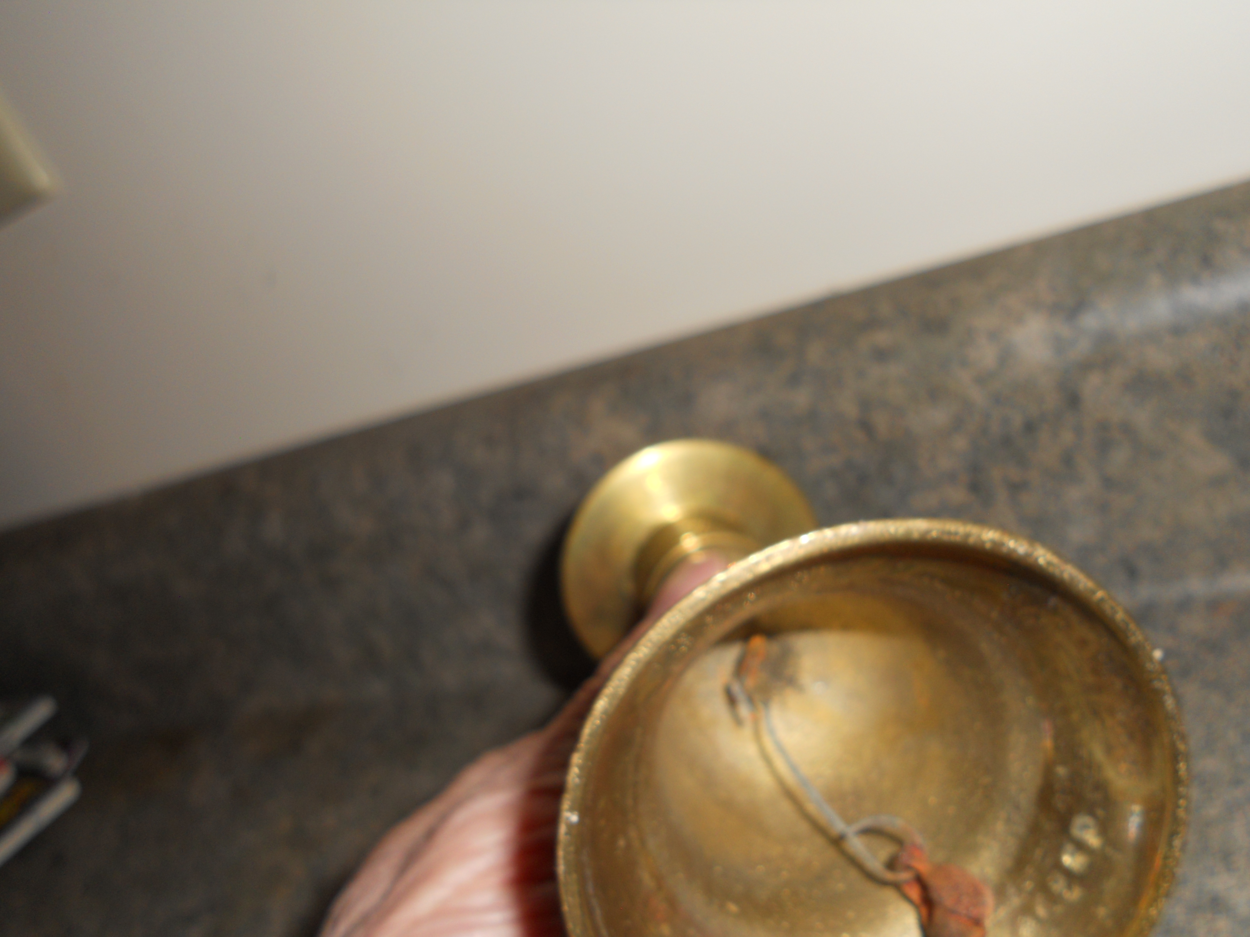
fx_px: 1156
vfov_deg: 44.2
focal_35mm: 32
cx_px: 625
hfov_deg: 56.8
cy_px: 468
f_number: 8.8
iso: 80
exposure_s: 1/25
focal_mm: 5.8
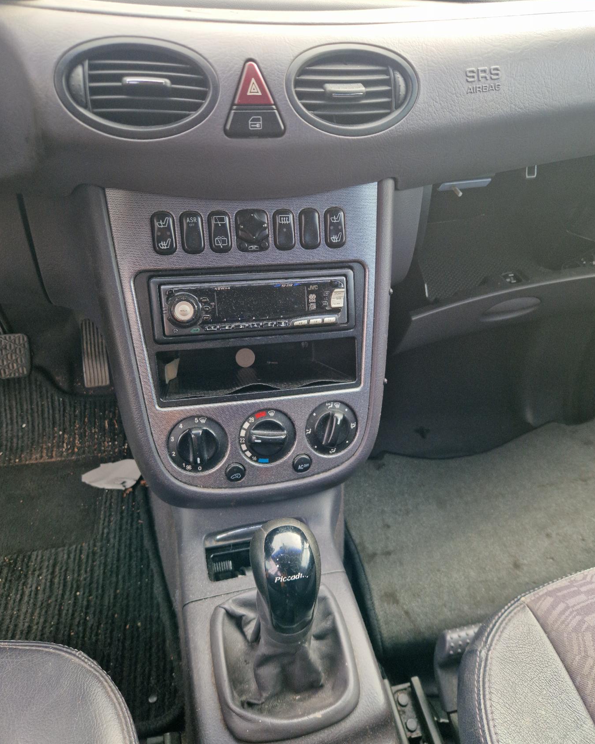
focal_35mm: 24
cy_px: 372
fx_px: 528
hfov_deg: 58.8
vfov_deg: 70.3
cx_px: 298
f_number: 1.8
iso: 50
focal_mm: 5.4
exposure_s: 1/100
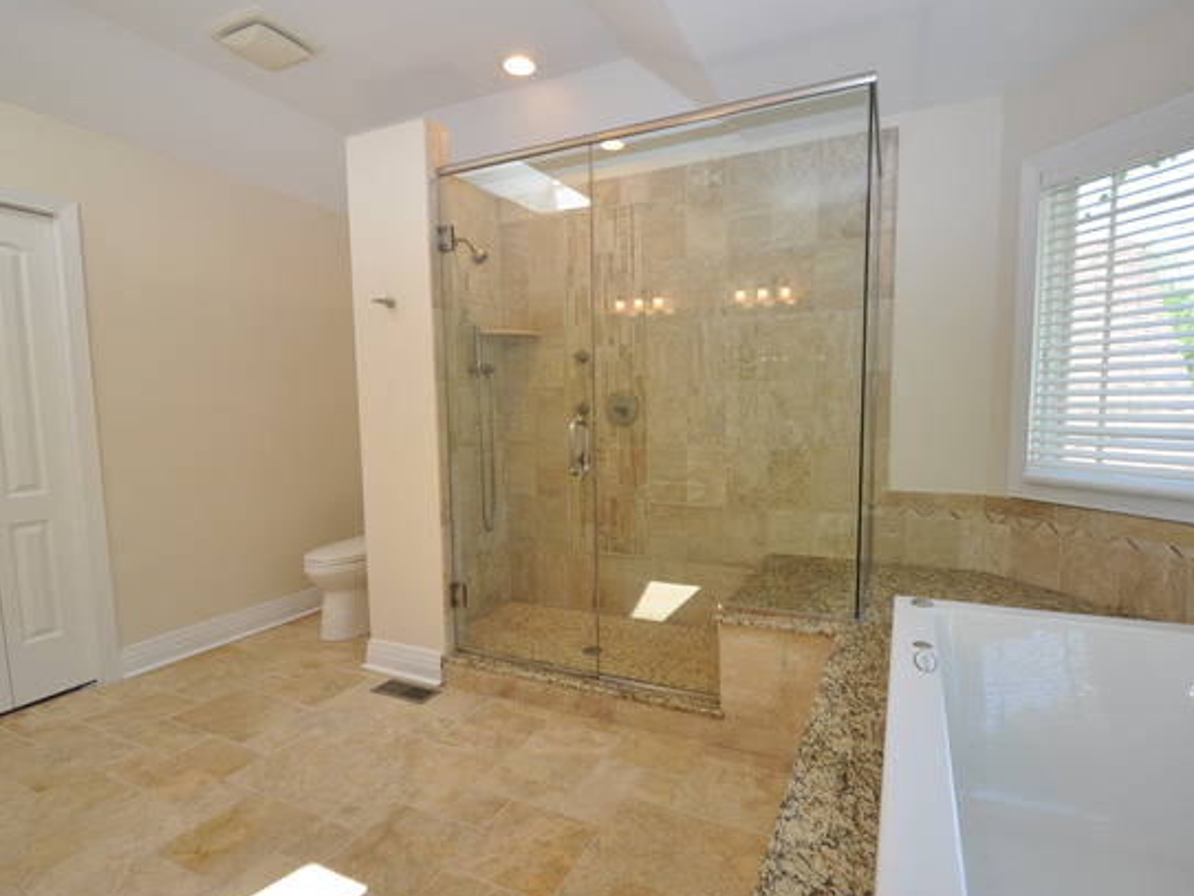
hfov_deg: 90.9
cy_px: 441
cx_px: 634
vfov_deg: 74.8
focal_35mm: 17
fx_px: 587
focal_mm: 10
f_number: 5.6
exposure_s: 1/125
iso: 360
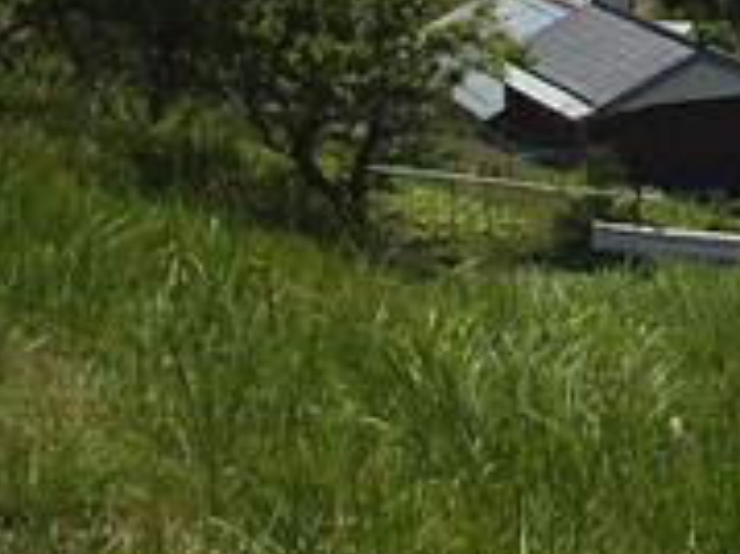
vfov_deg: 7.9
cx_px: 1153
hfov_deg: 10.8
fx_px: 3760
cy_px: -711
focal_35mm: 176
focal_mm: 6.2
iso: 80
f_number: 5.6
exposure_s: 1/640
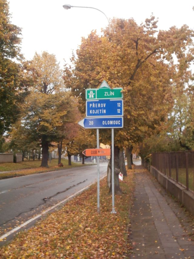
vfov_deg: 49.0
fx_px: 284
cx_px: 97
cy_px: 130
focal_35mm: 38
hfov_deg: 37.7
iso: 200
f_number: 3.9
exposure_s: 1/8
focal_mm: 6.67
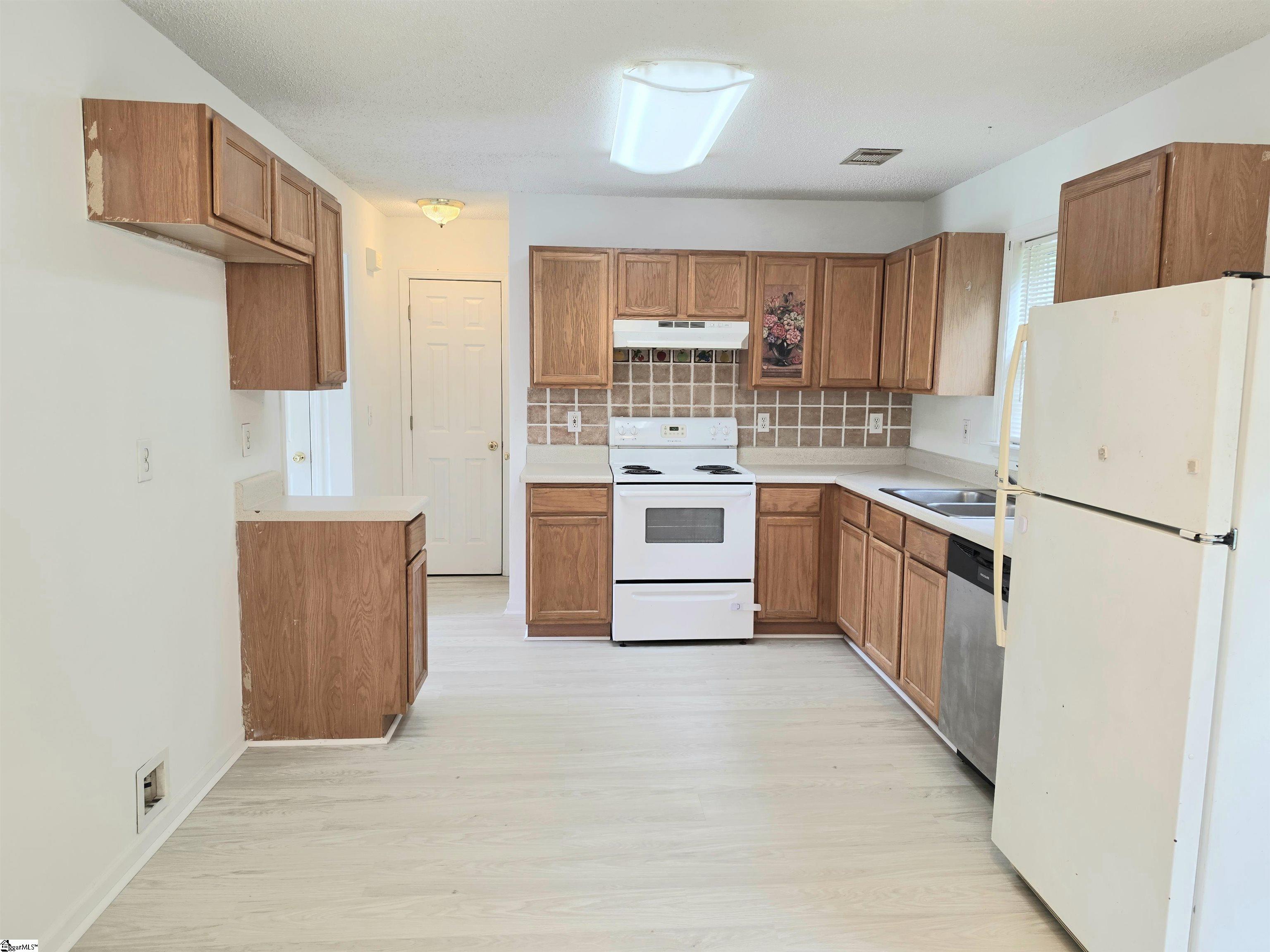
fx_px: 844
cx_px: 635
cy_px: 476
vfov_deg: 58.9
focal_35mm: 23
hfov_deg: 73.9
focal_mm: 6.5
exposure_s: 1/120
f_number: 1.4
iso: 64
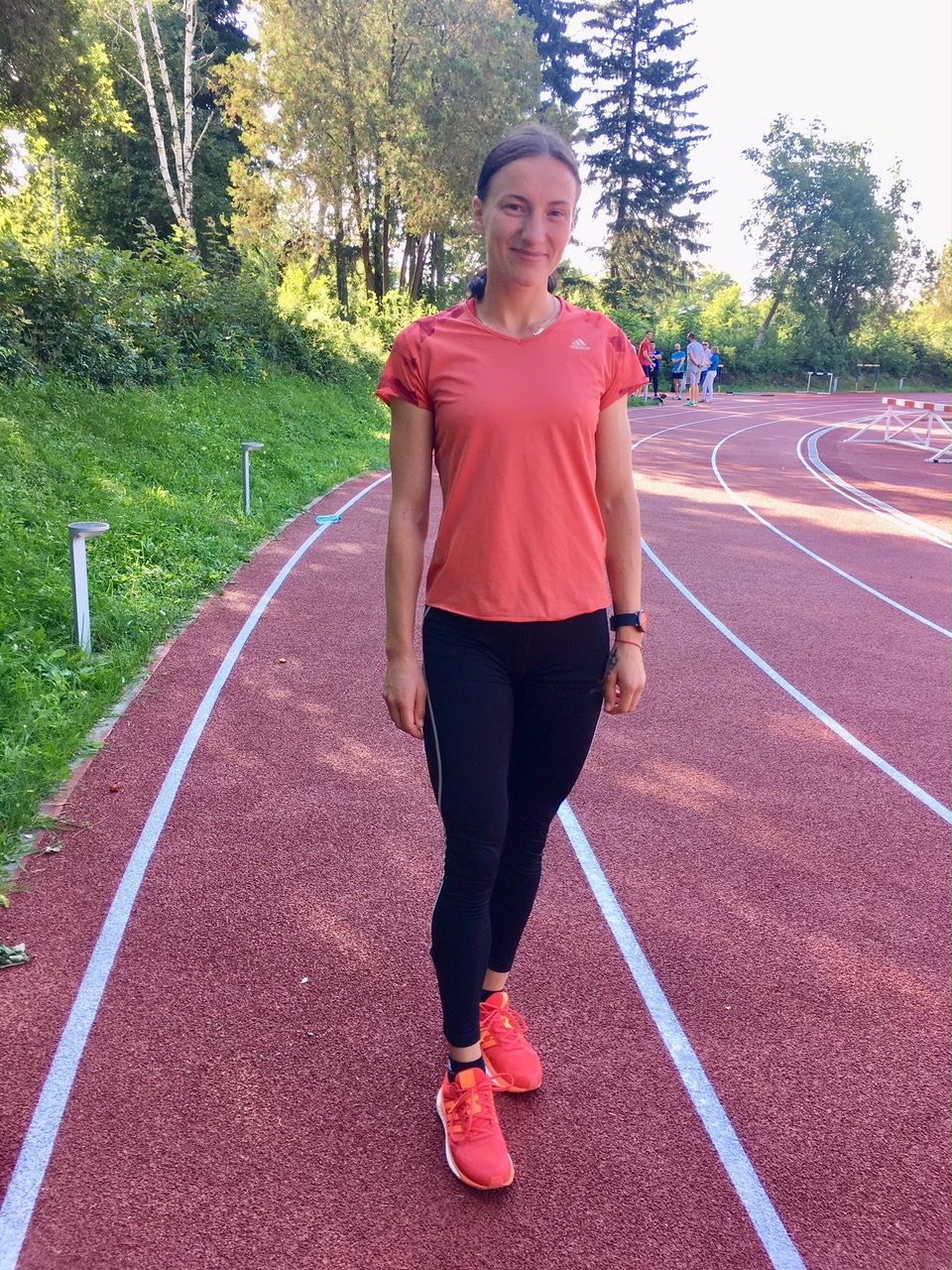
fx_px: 1063
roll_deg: -1.6
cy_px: 635
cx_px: 476
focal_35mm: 29
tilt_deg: -14.8
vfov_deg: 61.7
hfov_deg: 48.2
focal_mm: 4.15
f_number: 2.2
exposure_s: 1/153
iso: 25
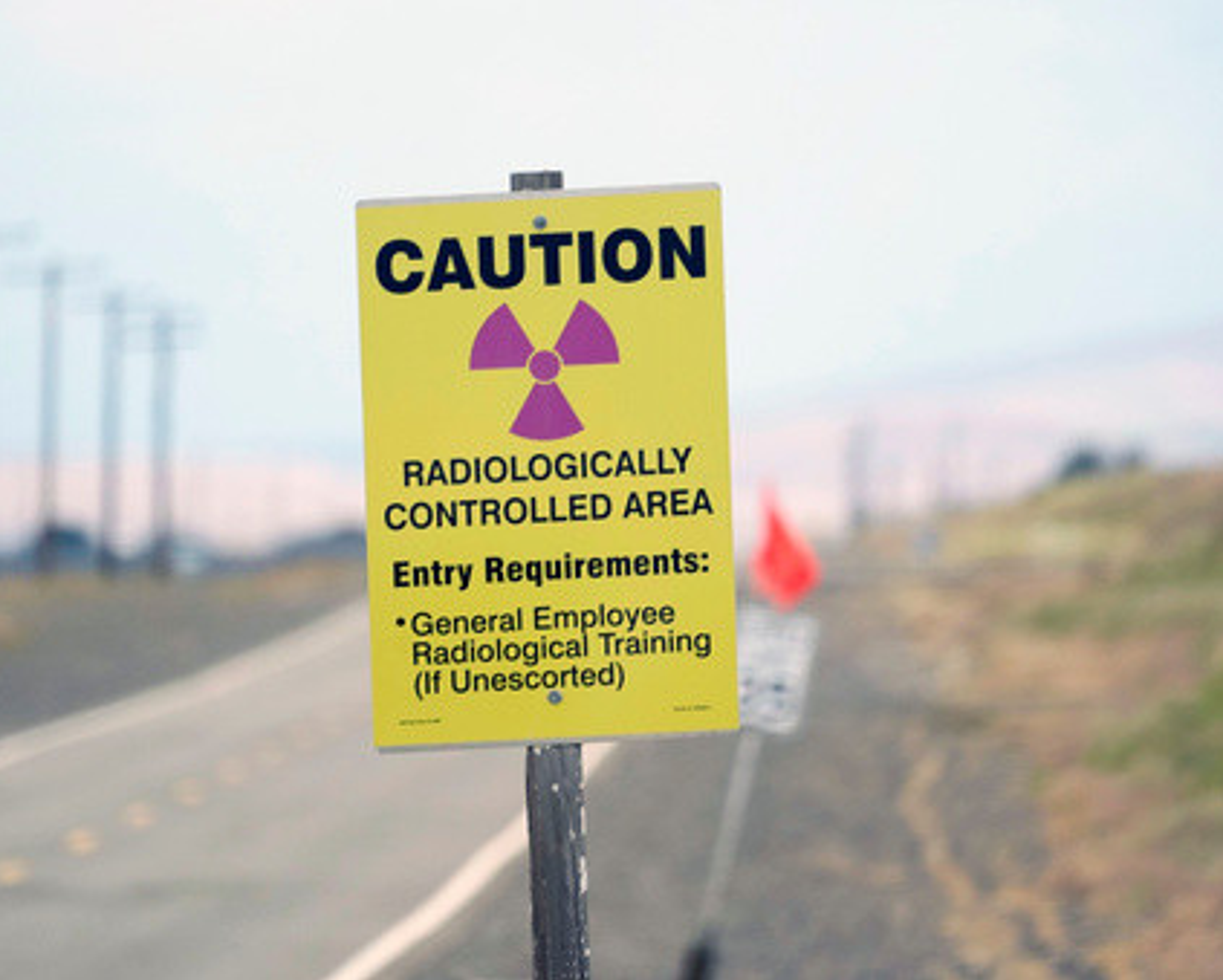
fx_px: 16444
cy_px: 490
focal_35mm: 454
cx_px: 613
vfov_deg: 3.4
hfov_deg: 4.3
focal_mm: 400
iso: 3200
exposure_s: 1/1250
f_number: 6.3
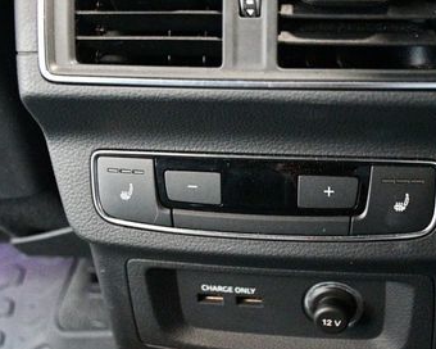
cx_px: 264
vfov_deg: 25.2
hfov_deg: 31.4
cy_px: 108
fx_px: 774
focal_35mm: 60
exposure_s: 1/30
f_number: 3.8
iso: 12800
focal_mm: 23
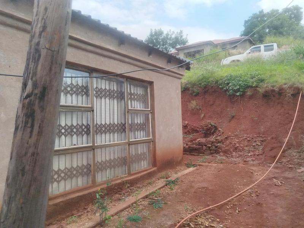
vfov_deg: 53.1
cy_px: 114
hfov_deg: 67.3
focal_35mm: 26
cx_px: 152
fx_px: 228
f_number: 1.9
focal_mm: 4.95
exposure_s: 1/386
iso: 100
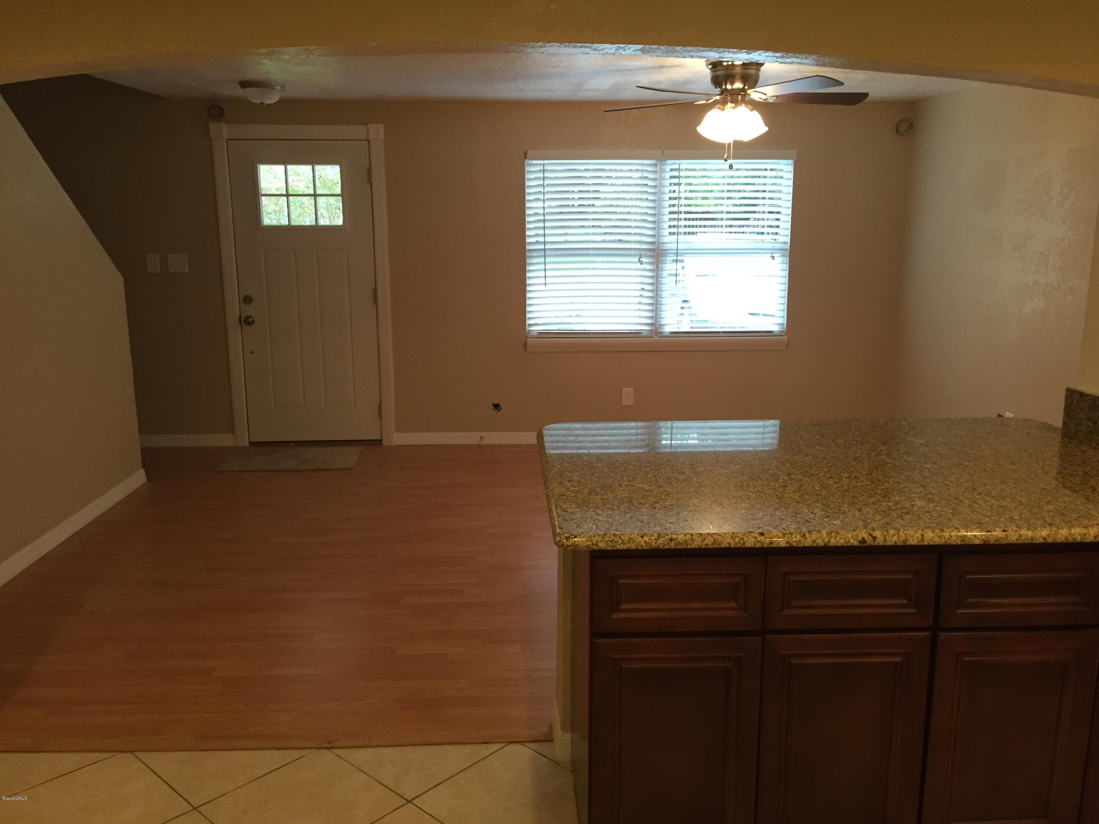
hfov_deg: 61.7
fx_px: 921
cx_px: 550
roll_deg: -1.4
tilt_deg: -13.0
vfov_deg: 48.2
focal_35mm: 29
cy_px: 412
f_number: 2.2
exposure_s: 1/30
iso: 125
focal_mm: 4.15
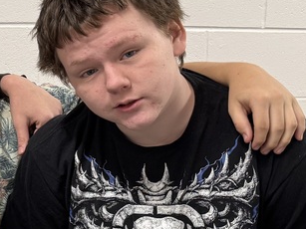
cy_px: 162
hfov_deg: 20.8
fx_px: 707
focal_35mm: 80
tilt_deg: -7.8
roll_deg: +0.3
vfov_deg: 18.3
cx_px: -152
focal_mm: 6.76
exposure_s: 1/60
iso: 250
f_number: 1.78
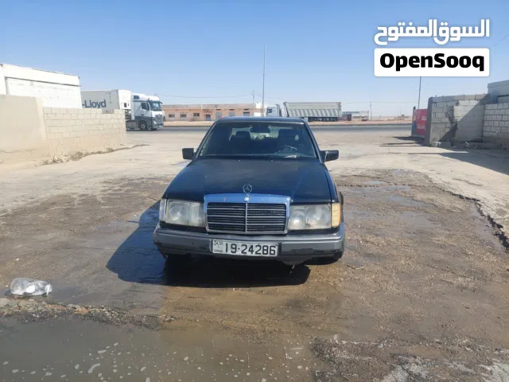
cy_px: 191
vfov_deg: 56.8
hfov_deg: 71.6
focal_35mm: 24
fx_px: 353
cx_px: 254
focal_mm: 5.23
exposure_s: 1/1460
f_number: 1.8
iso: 40
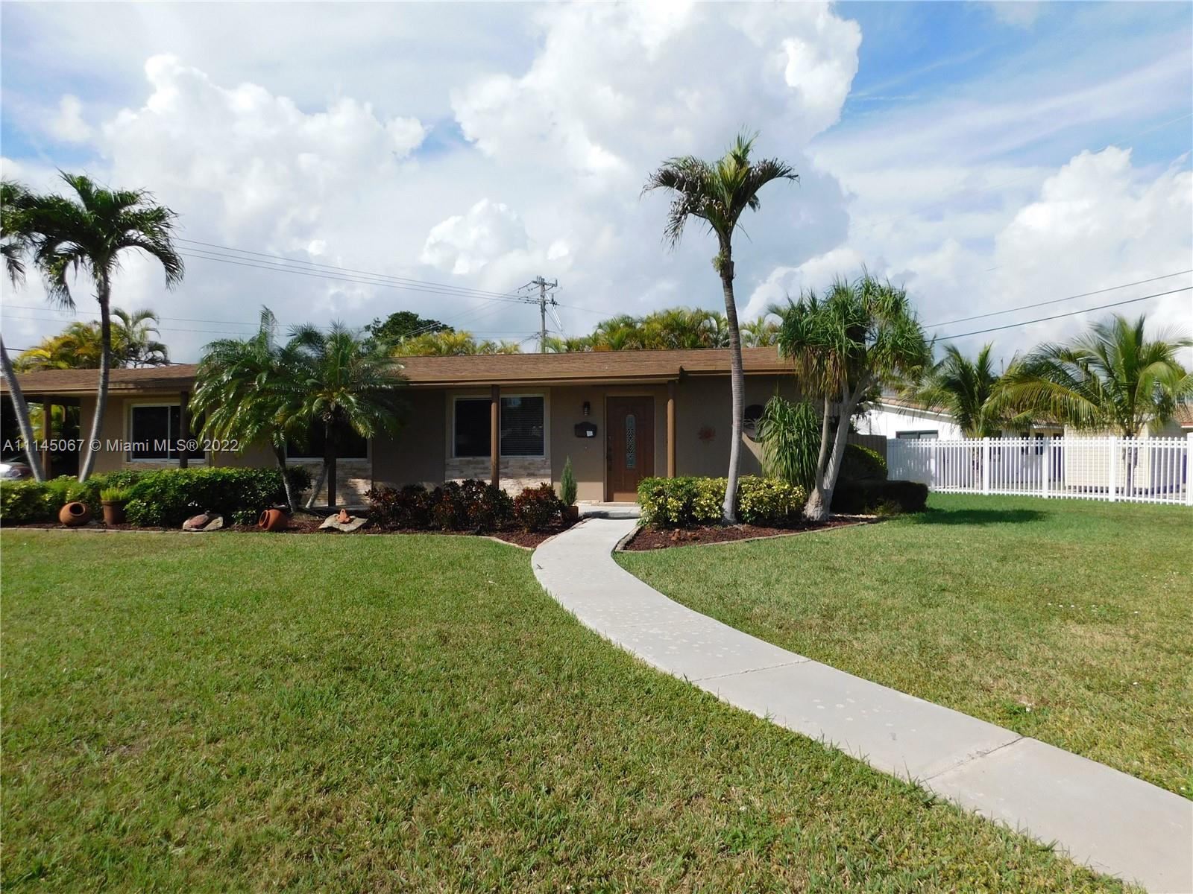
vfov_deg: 58.9
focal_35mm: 23
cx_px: 596
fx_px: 793
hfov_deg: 73.9
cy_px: 447
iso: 200
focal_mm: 4
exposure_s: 1/800
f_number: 6
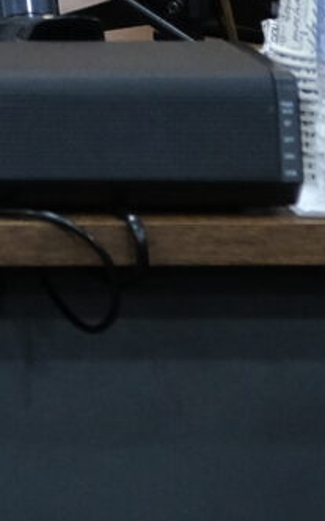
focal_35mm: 299
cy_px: -526
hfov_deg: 4.1
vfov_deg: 6.8
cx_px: -879
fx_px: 4245
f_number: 3.2
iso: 1000
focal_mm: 25.4
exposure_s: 1/60
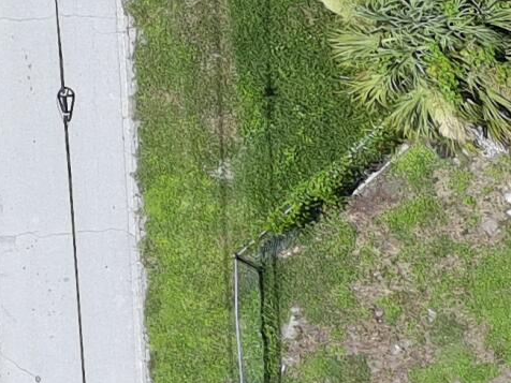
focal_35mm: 145
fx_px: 2140
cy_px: 863
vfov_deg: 9.3
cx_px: 1451
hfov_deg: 10.4
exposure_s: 1/2695
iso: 102
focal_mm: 6.67
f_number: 1.9
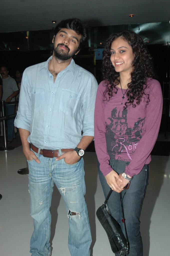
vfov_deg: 45.0
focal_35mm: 44
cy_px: 128
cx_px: 85
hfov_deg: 30.8
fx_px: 309
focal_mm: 29
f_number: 5
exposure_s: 1/100
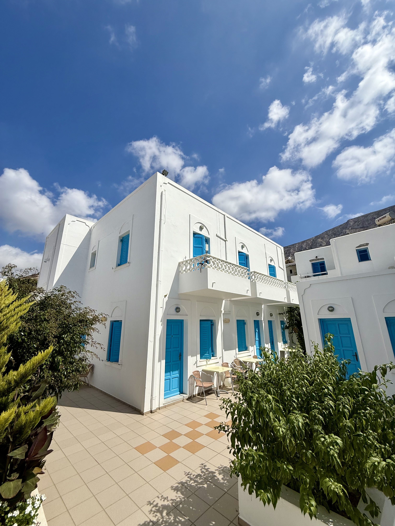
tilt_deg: +17.2
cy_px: 263
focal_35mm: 14
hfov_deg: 85.7
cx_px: 198
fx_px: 213
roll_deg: -0.5
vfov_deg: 102.1
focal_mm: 2.22
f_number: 2.2
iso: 50
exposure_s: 1/6173
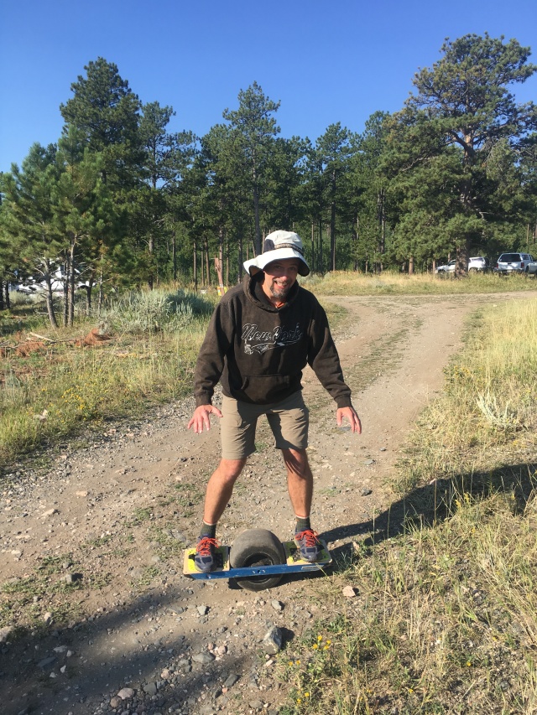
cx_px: 268
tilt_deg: -4.9
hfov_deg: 48.2
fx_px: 600
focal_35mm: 29
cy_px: 358
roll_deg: -0.6
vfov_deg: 61.7
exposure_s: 1/905
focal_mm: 4.15
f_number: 2.2
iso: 25
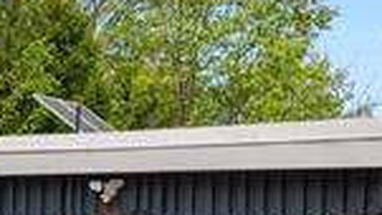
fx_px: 1226
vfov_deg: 9.9
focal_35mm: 121
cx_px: -319
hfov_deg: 15.2
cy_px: 262
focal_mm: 17
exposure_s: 1/640
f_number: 9
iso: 400
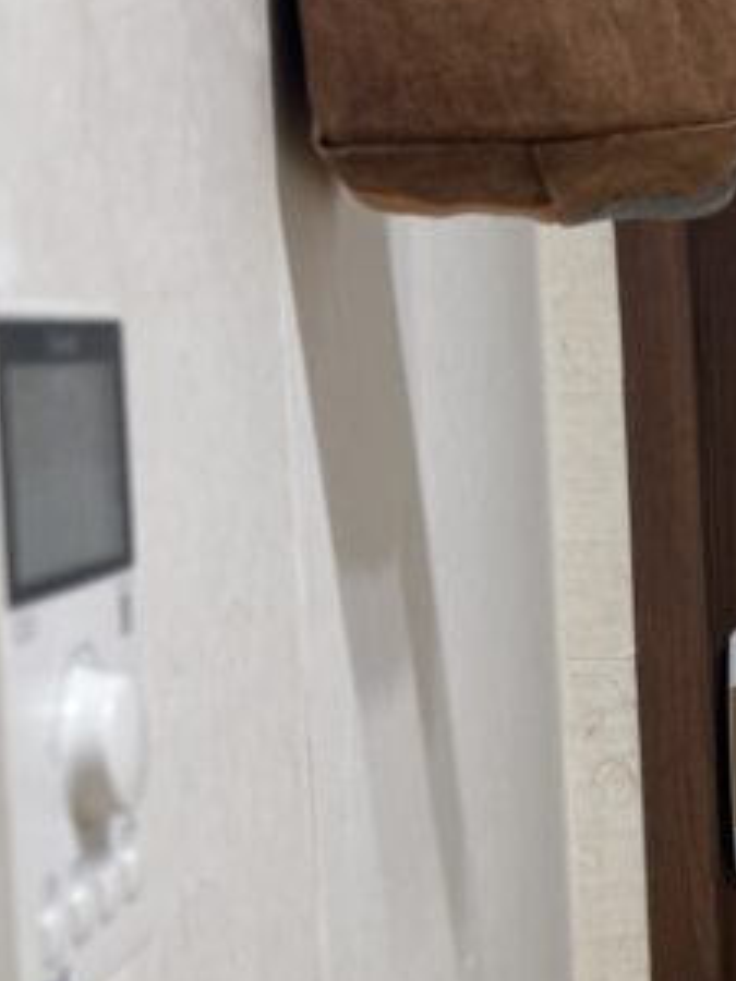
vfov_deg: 23.7
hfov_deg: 15.0
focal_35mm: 82
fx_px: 2325
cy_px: 657
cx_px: 1429
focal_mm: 6.76
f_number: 1.78
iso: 125
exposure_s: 1/60
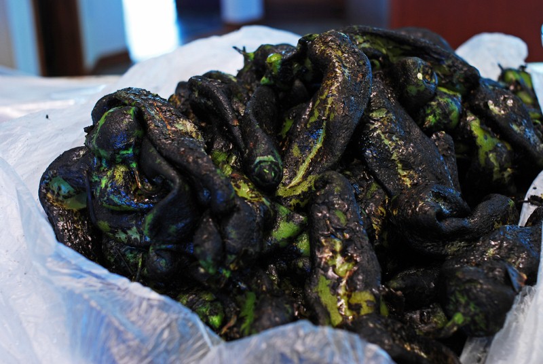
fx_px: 793
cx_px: 272
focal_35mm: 52
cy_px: 182
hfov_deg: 37.8
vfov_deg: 25.8
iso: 160
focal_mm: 35
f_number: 4.5
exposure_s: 1/3
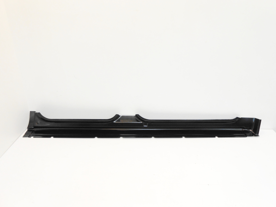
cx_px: 138
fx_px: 207
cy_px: 104
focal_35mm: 26
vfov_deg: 53.1
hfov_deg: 67.3
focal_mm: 4.6
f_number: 3.5
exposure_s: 1/30
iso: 100
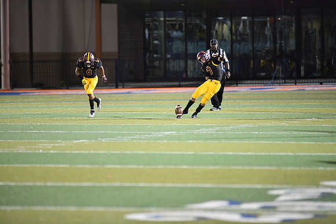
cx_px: 168
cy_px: 112
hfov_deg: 6.9
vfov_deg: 4.6
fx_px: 2801
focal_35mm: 300
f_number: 2.8
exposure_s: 1/1000
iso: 5600
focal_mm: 300
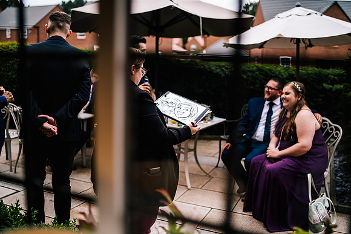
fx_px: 341
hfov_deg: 54.4
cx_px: 176
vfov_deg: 37.9
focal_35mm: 35
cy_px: 117
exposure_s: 1/1000
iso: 100
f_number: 1.6
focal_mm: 35
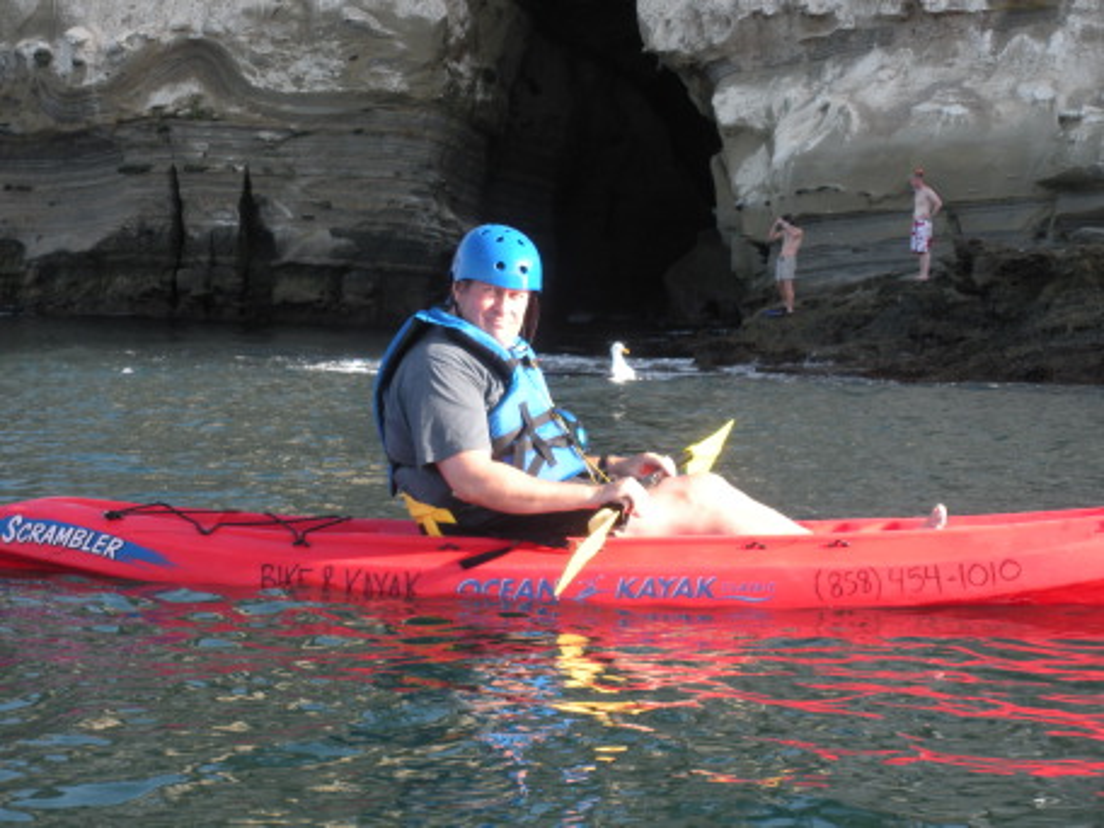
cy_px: 414
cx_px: 552
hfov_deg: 24.1
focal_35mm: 81
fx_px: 2583
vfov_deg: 18.2
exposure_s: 1/156
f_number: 4.8
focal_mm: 14.2
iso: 113
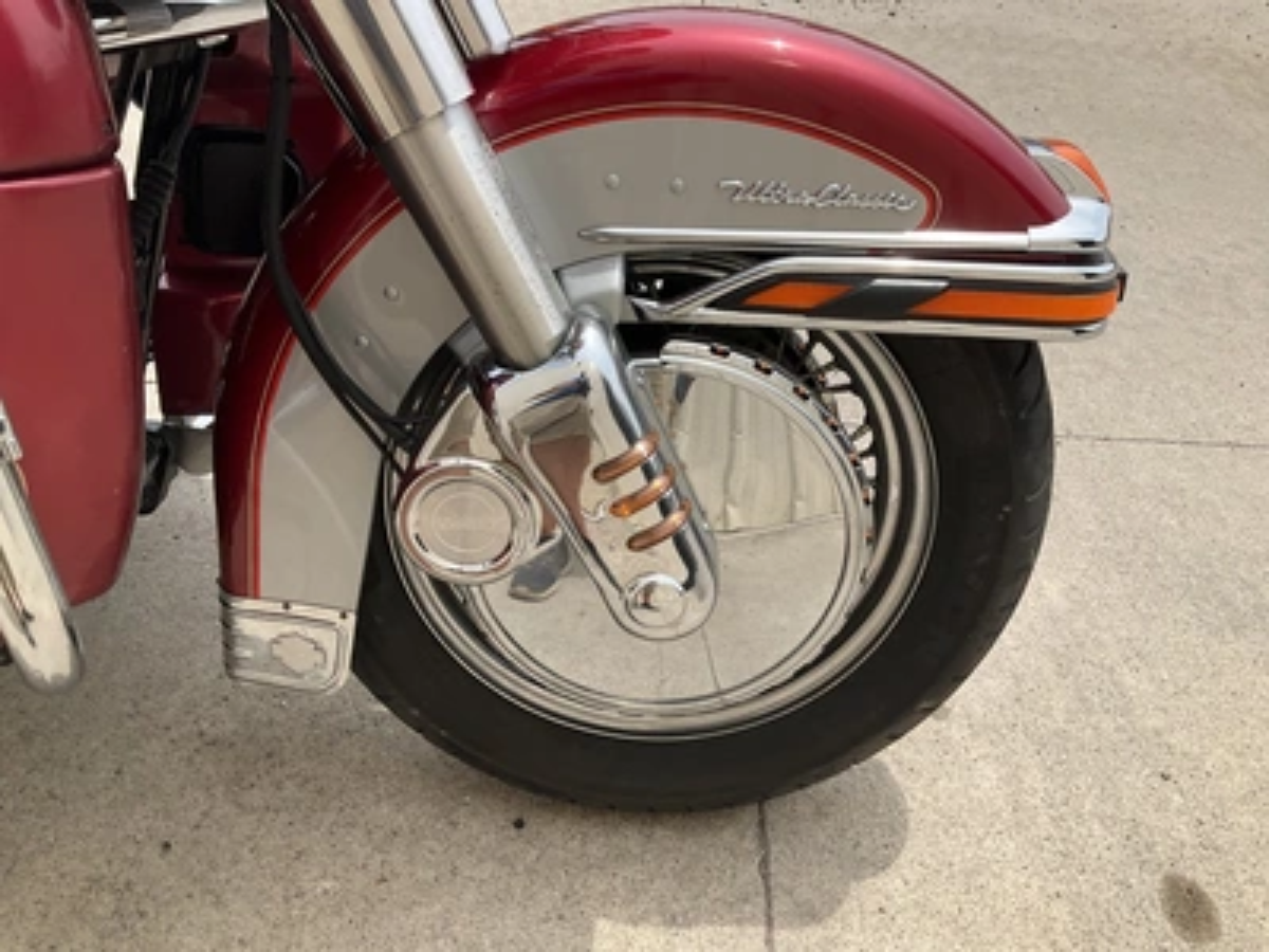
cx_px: 634
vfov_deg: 48.2
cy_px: 476
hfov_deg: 61.7
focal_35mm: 29
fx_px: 1063
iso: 25
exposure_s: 1/1015
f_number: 1.8
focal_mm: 3
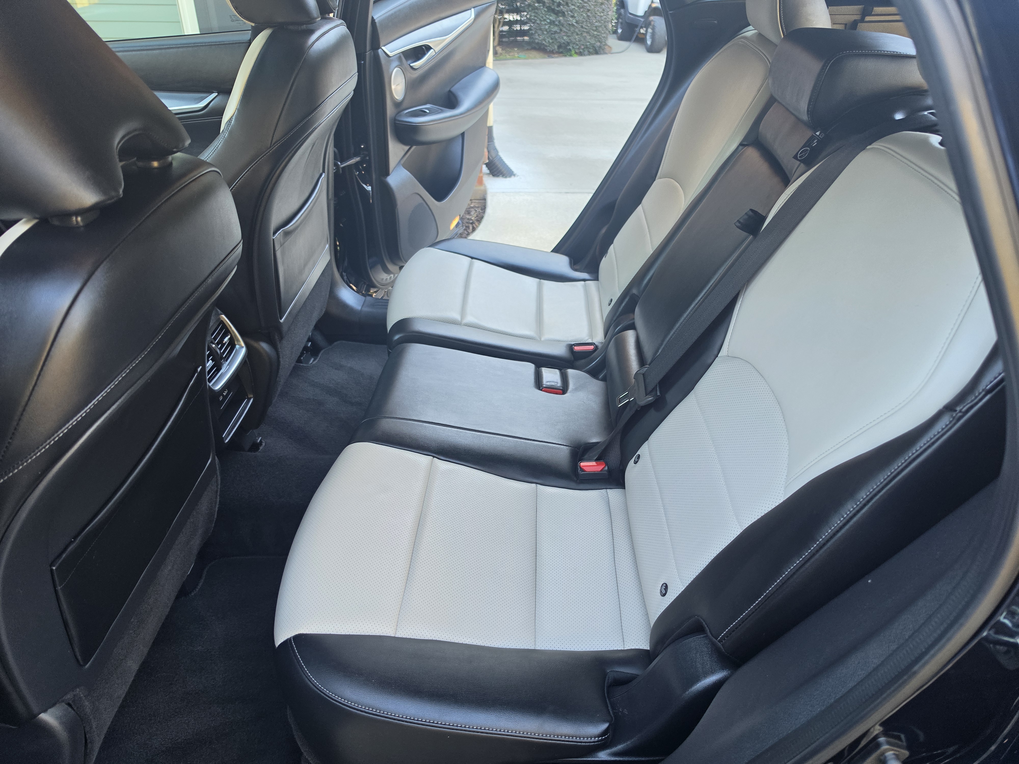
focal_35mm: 23
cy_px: 382
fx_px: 677
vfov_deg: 58.9
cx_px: 510
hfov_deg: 73.9
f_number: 1.4
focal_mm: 6.5
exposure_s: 1/180
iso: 100
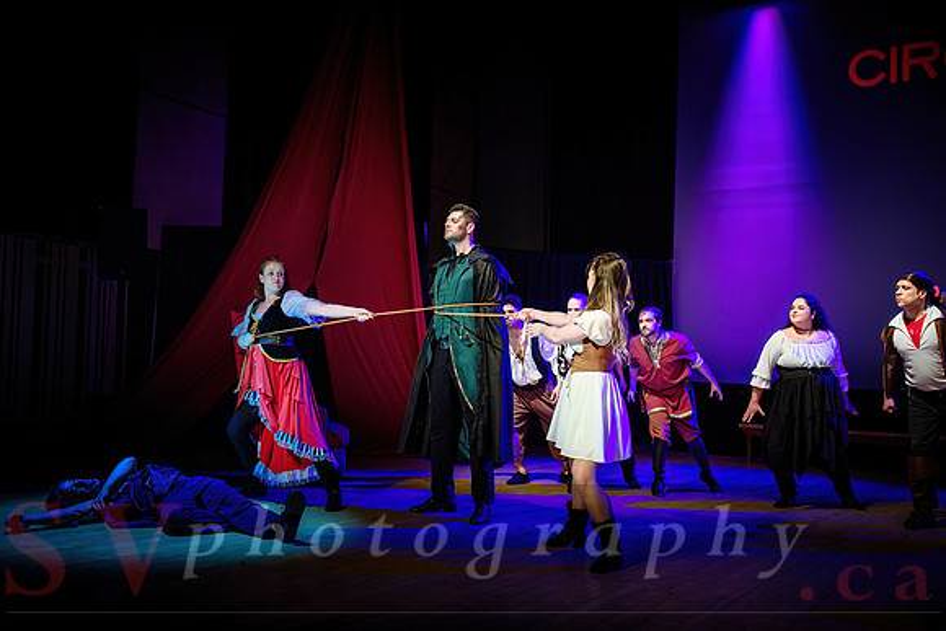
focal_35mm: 36
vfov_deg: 37.2
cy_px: 331
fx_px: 937
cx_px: 450
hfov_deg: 53.6
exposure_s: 1/60
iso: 640
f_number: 2.8
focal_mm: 34
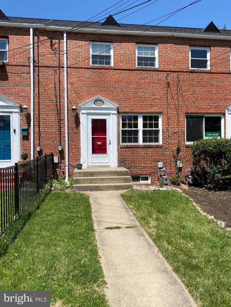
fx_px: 231
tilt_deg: -0.5
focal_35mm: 26
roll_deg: +0.4
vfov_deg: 67.3
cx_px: 116
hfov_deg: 53.1
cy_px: 154
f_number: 1.8
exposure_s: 1/2967
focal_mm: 4.25
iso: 32
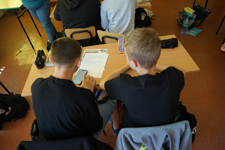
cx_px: 112
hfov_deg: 67.4
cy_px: 75
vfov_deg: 47.9
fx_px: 169
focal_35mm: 27
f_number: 4
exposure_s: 1/160
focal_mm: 18
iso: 640
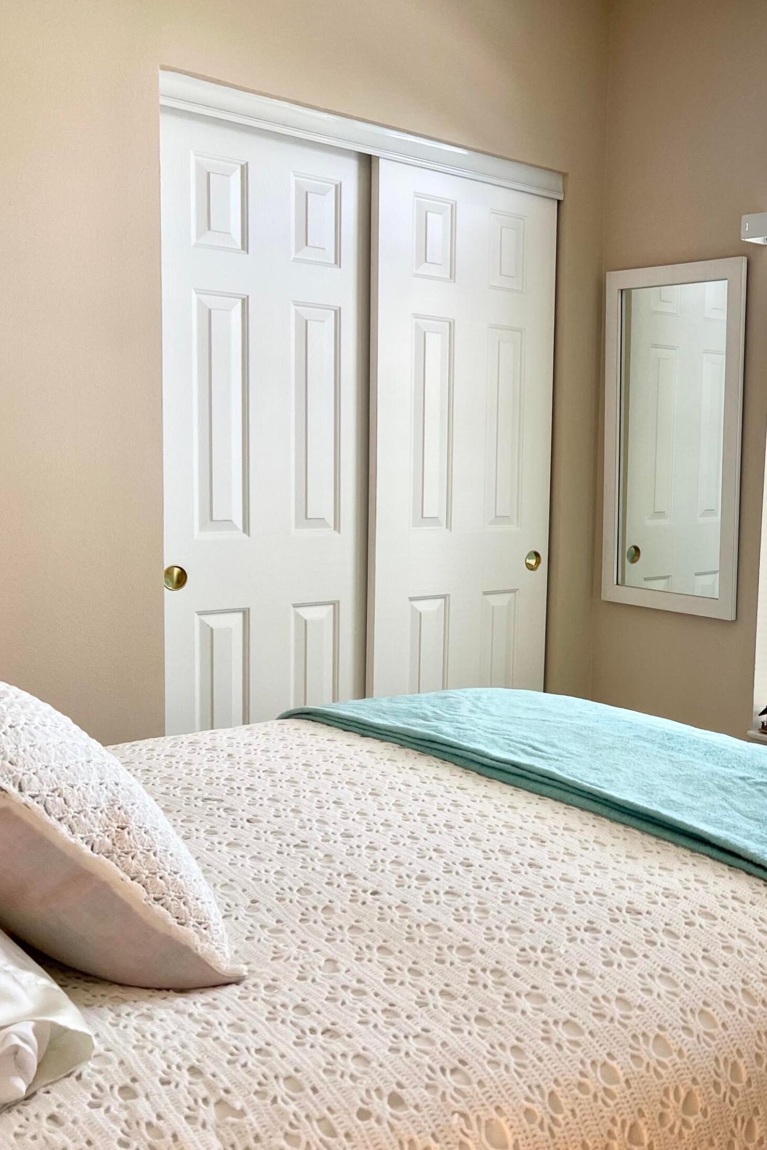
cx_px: 695
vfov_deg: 51.9
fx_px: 1183
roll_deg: -3.2
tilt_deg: -7.0
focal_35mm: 37
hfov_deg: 33.9
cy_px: 578
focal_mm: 5.7
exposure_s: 1/120
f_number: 1.5
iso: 40
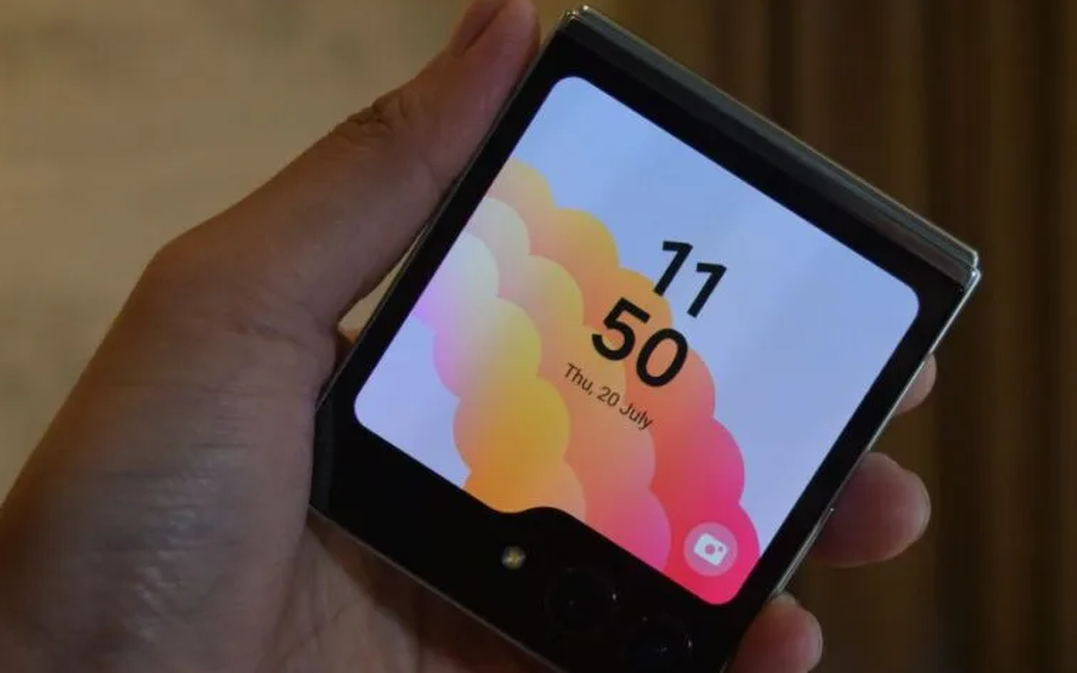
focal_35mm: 70
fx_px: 2055
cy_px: 380
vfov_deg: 18.6
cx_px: 591
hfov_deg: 29.4
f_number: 4.5
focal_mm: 34
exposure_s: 1/125
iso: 800
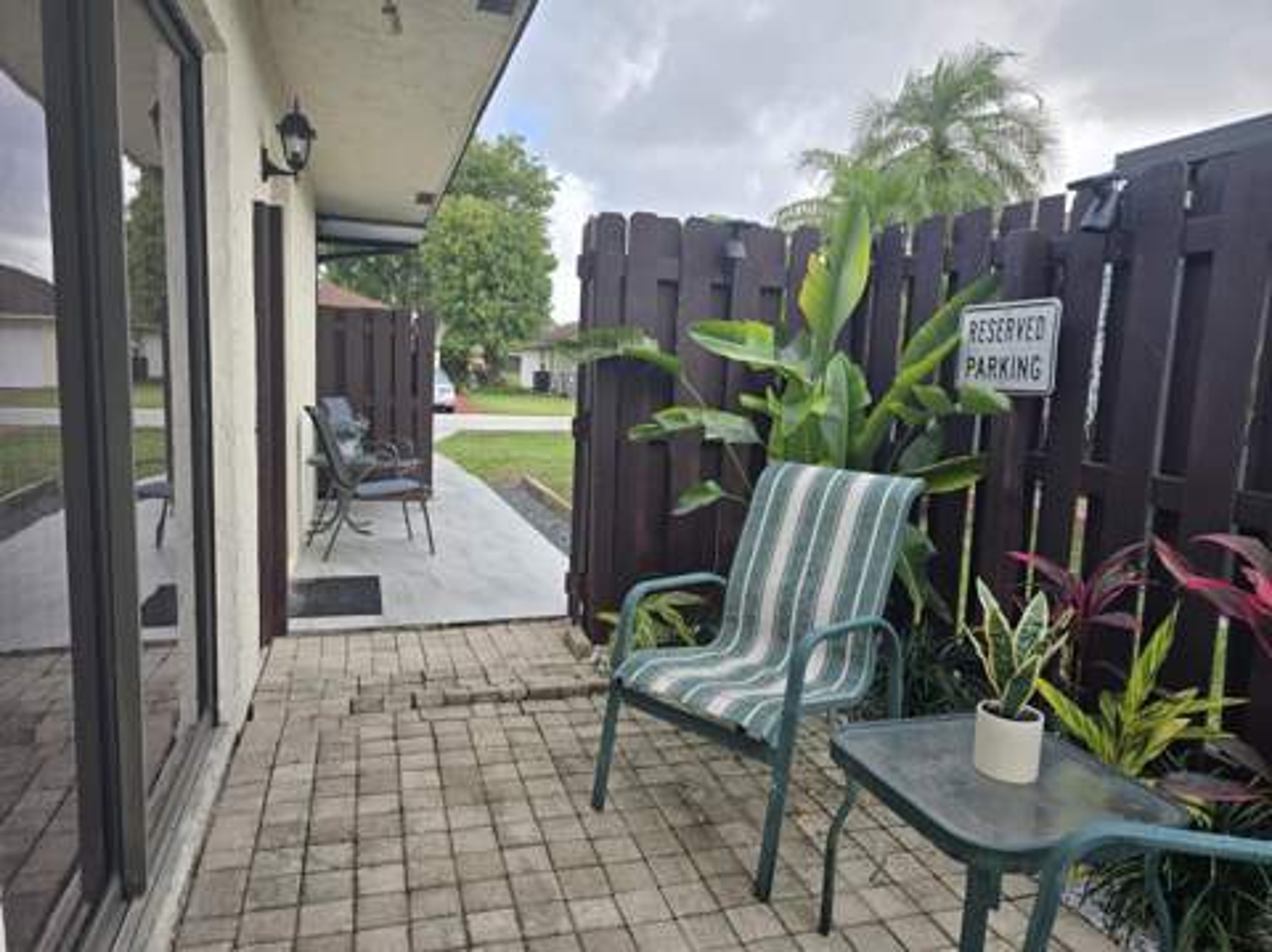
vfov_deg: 58.8
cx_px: 636
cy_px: 476
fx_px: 844
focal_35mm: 23
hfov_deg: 74.0
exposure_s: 1/257
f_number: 1.7
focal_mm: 6.3
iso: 12
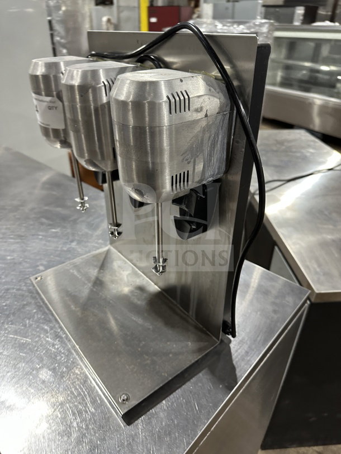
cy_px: 227
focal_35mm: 24
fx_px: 315
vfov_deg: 71.6
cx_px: 170
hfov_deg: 56.8
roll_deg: +1.7
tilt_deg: -29.8
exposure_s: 1/60
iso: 250
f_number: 1.78
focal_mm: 6.86
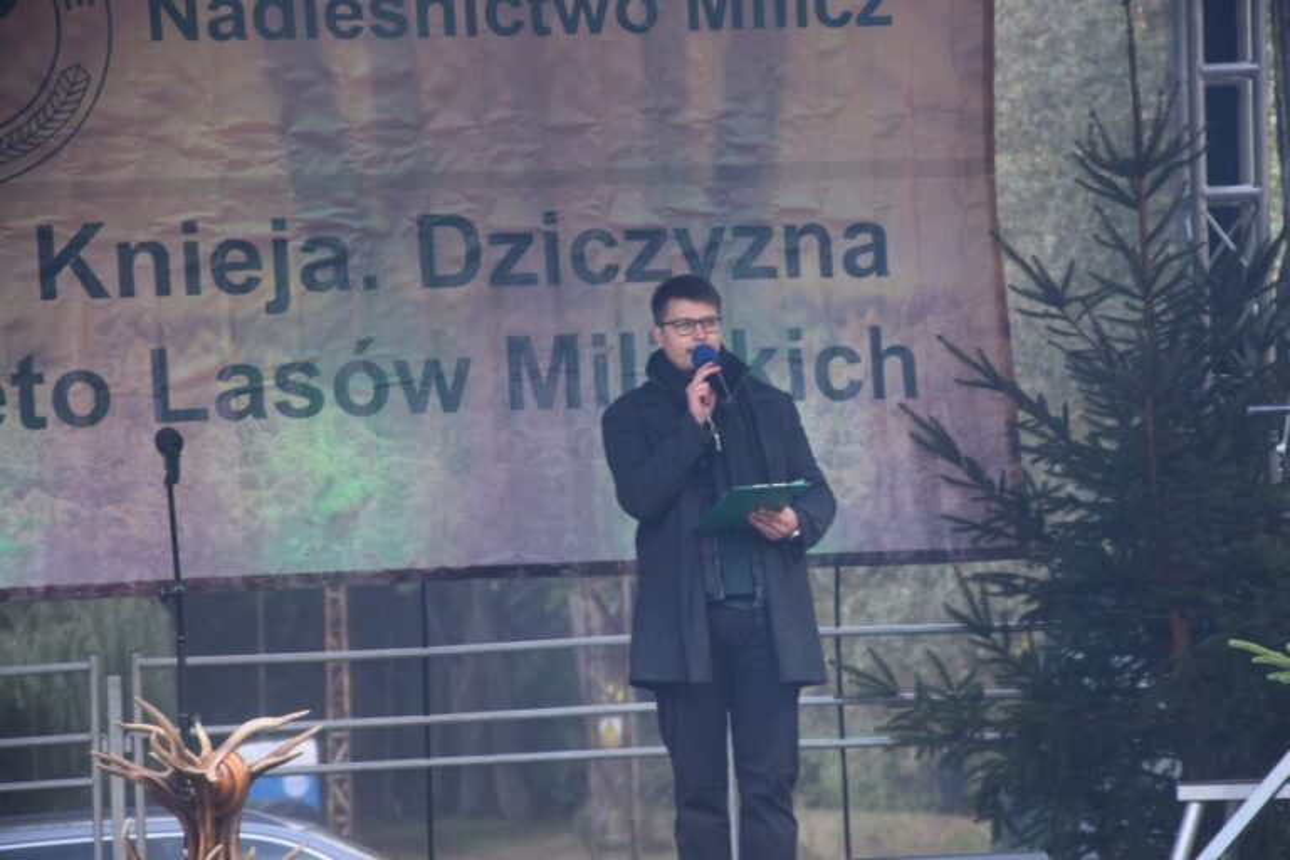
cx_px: 645
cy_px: 430
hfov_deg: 13.0
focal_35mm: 158
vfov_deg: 8.7
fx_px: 5643
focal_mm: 105
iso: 400
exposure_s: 1/160
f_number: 6.3
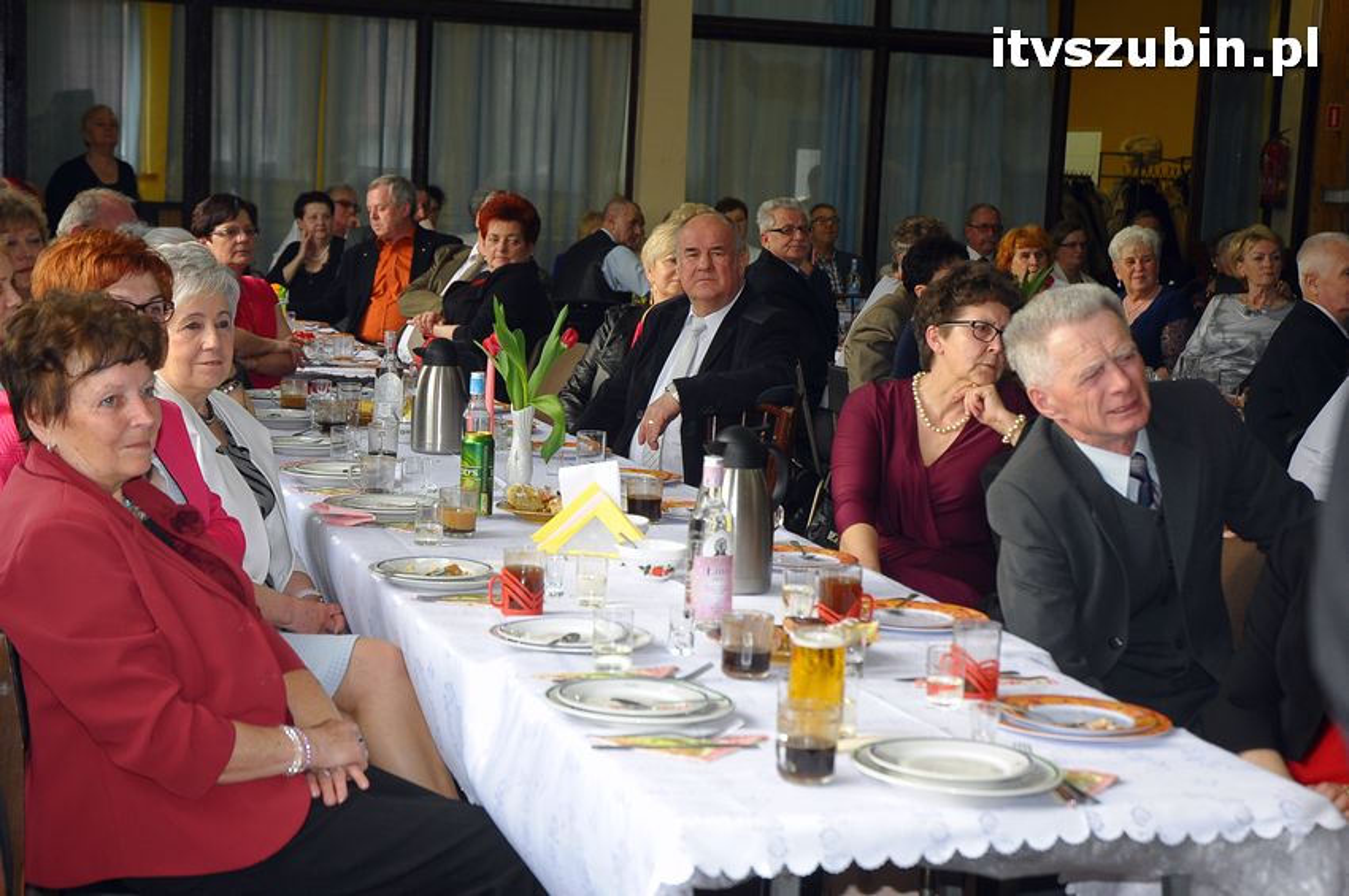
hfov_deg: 33.4
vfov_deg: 22.6
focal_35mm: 60
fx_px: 2246
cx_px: 674
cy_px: 448
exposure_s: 1/100
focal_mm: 40
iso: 500
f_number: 4.2
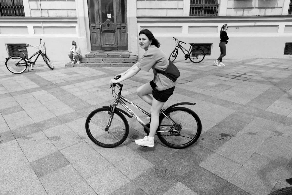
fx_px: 195
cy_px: 98
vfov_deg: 53.2
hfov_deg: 73.7
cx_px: 146
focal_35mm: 24
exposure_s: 1/3000
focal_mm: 16
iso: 400
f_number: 5.6
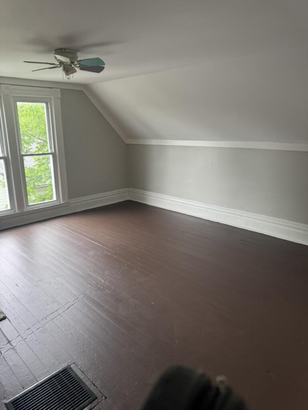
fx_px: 285
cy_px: 205
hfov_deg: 56.8
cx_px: 154
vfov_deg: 71.6
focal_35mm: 24
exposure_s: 1/121
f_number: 1.78
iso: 200
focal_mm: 6.76
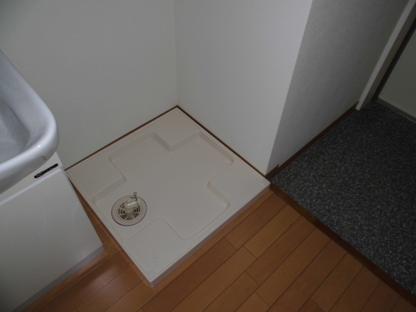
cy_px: 156
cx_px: 208
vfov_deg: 53.1
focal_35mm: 26
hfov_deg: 67.3
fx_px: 312
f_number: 3.5
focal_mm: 4.6
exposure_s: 1/60
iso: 100
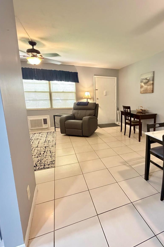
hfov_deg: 59.7
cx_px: 116
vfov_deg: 84.0
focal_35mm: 20
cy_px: 122
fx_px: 137
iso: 640
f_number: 2.2
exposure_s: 1/60
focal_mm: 2.22
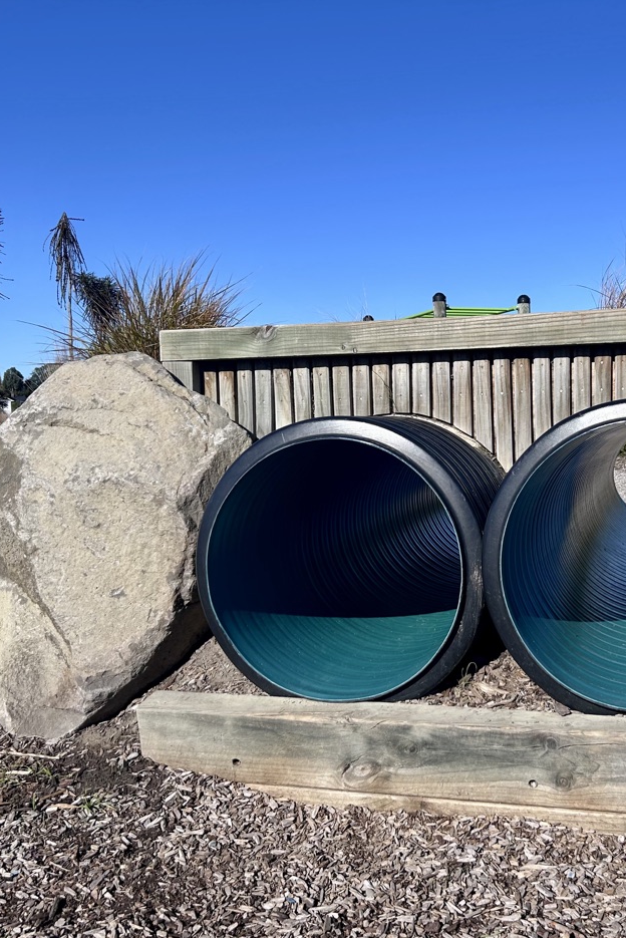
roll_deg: +2.2
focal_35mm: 37
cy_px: 473
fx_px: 964
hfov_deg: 35.1
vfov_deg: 51.9
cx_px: 473
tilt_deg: -6.3
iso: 50
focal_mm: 5.7
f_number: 1.5
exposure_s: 1/5076
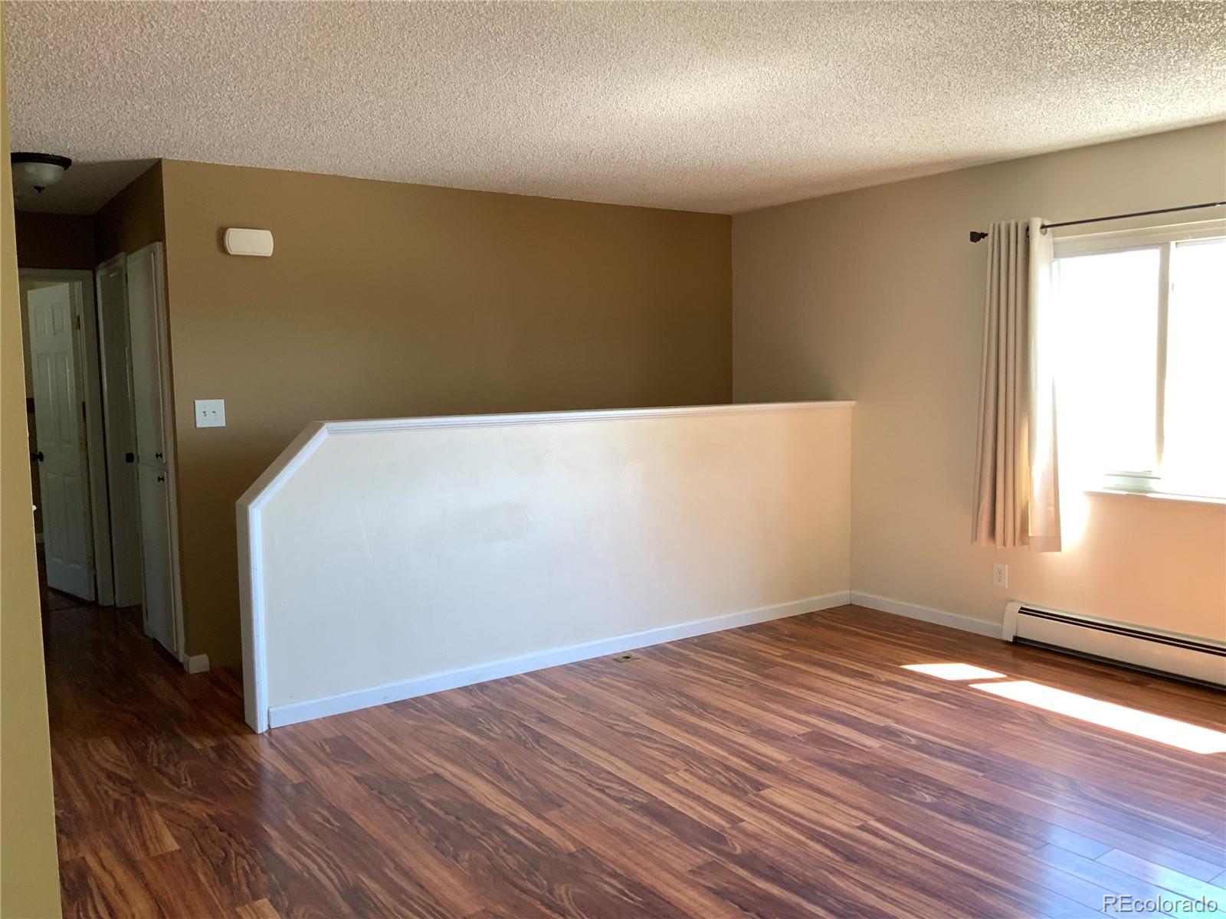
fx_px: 1027
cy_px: 460
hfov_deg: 61.7
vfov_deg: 48.2
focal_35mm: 29
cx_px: 613
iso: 64
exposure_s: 1/120
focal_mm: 3
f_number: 1.8
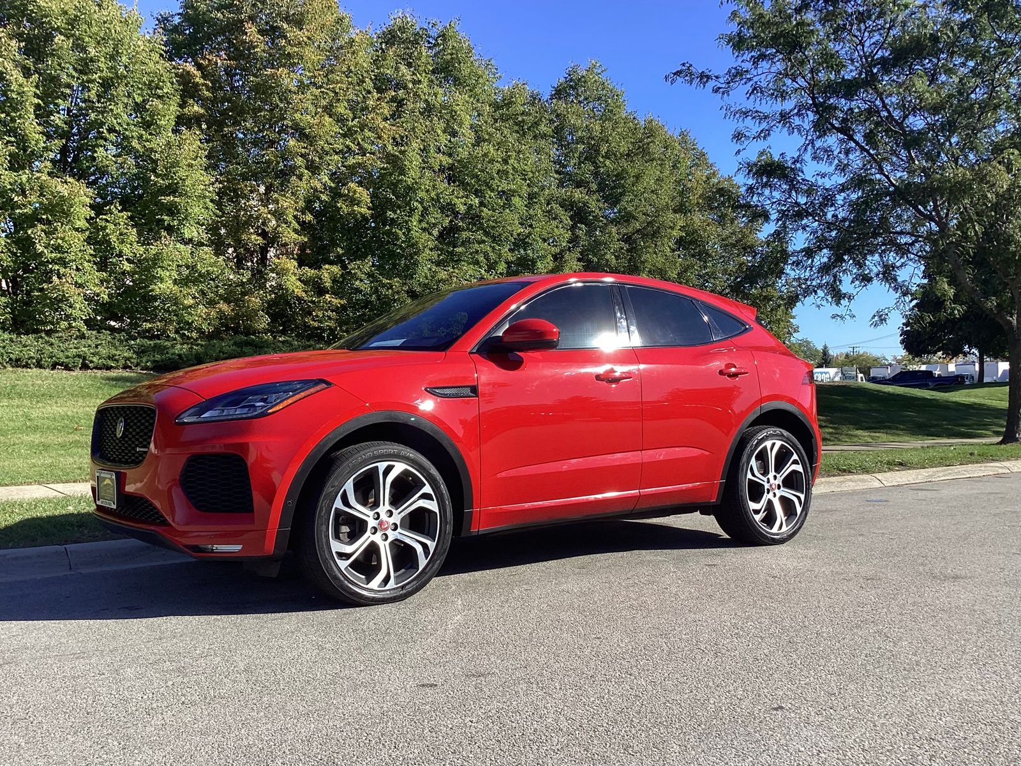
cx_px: 510
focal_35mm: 31
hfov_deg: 58.4
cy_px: 383
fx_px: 914
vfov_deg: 45.4
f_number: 2.4
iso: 25
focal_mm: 3.3
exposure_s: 1/691
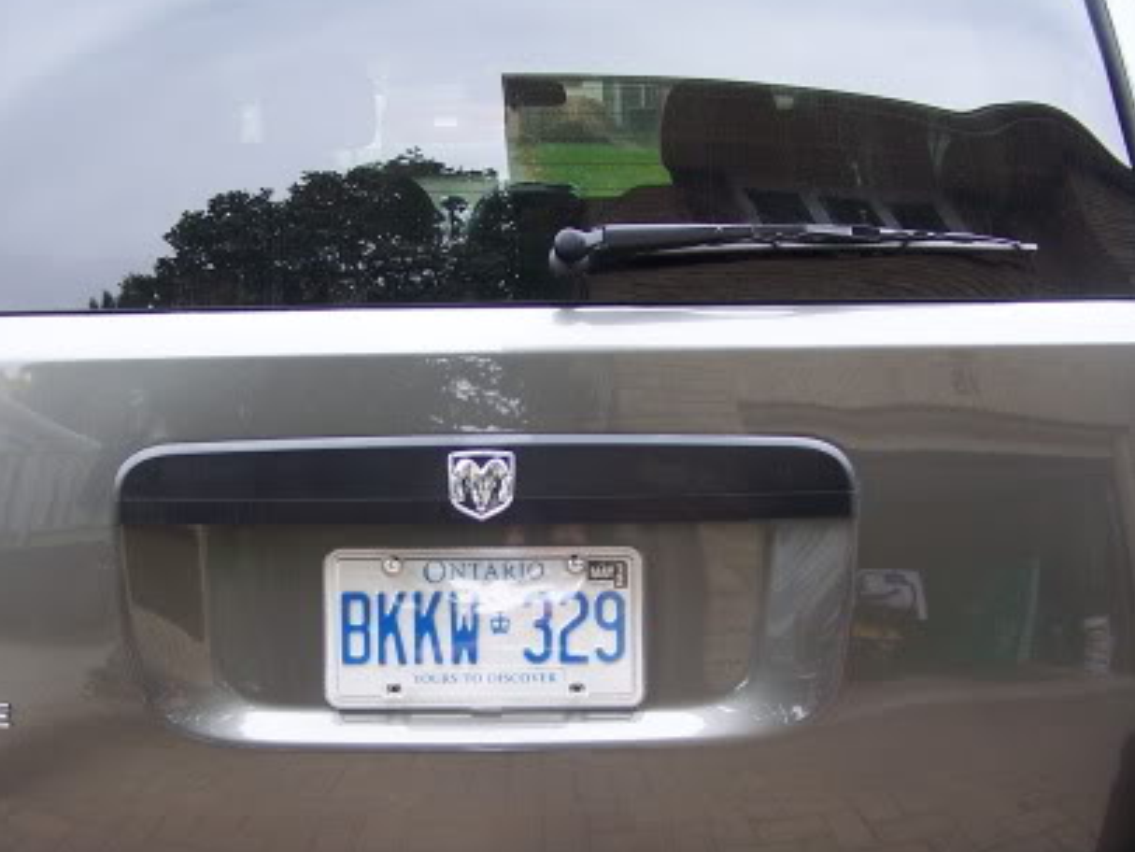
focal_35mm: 60
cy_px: 569
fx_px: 1968
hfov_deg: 32.1
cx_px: 479
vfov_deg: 24.3
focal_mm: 6.3
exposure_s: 1/80
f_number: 2.8
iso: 80
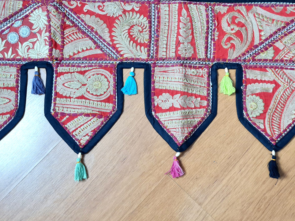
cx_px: 182
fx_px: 401
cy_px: 91
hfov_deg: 40.2
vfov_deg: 30.8
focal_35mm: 47
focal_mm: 5.4
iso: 200
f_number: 1.8
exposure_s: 1/60
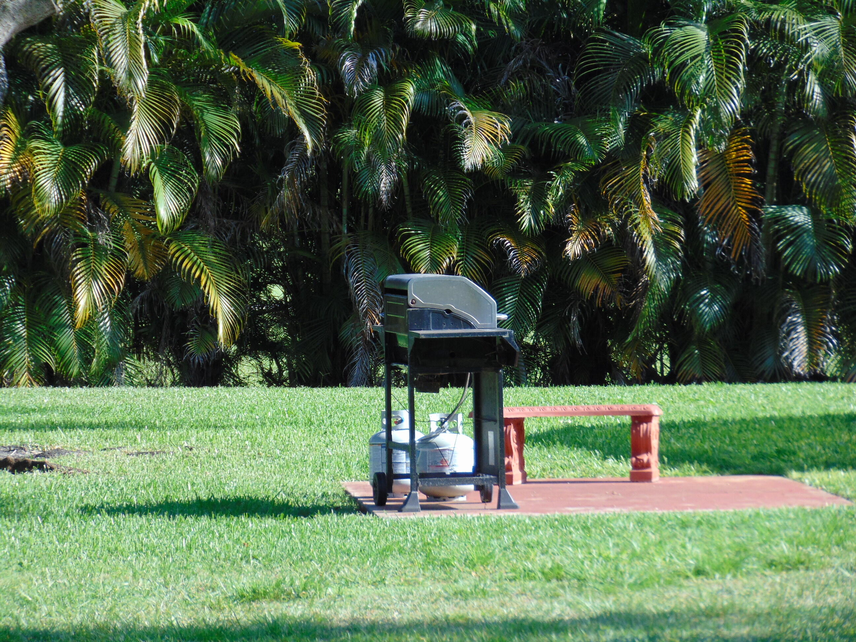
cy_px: 321
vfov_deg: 4.8
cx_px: 428
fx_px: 7592
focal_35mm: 307
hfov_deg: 6.5
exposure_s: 1/200
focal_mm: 55.1
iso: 80
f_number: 4.2
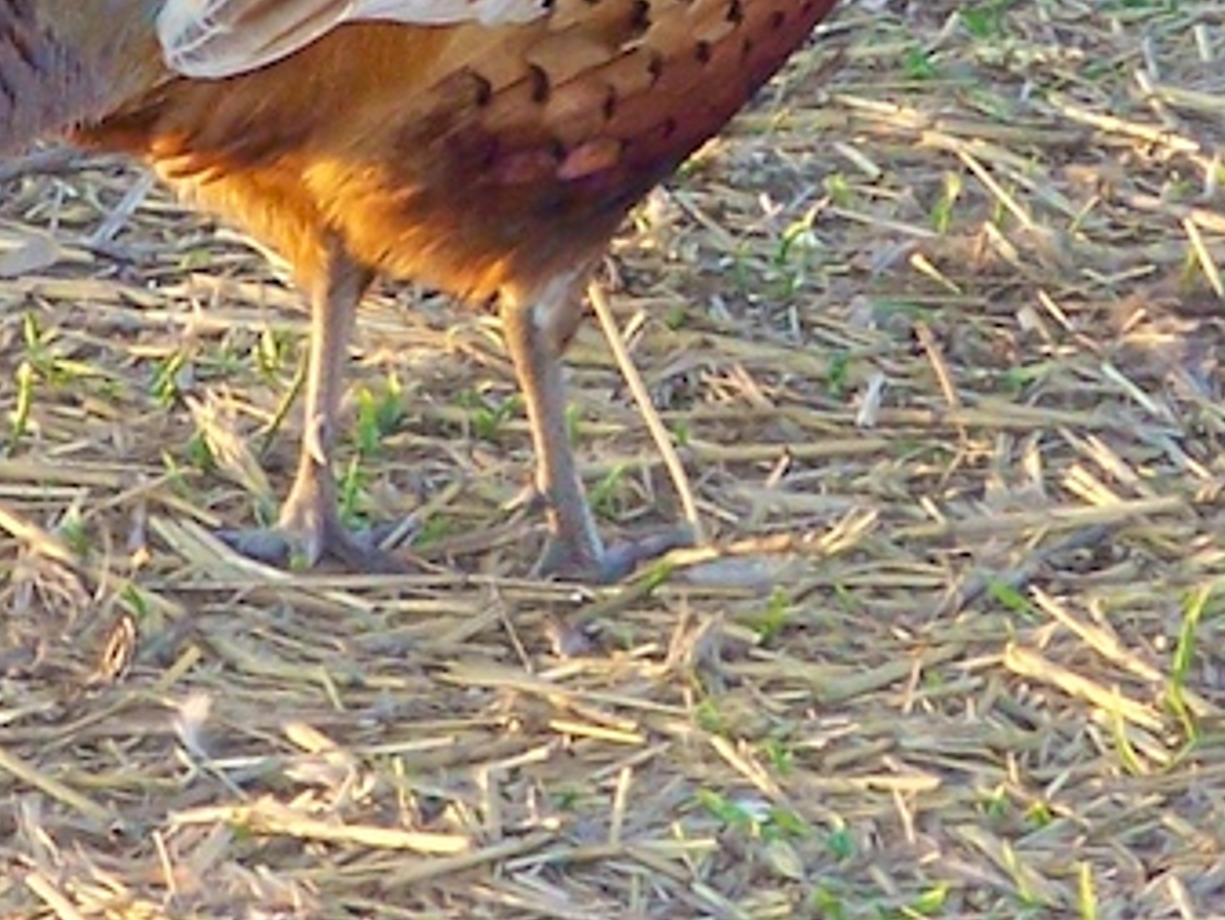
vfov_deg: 2.9
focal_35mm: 514
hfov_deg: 3.9
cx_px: 222
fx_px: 18196
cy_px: -171
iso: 140
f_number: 3.2
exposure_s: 1/125
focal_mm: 28
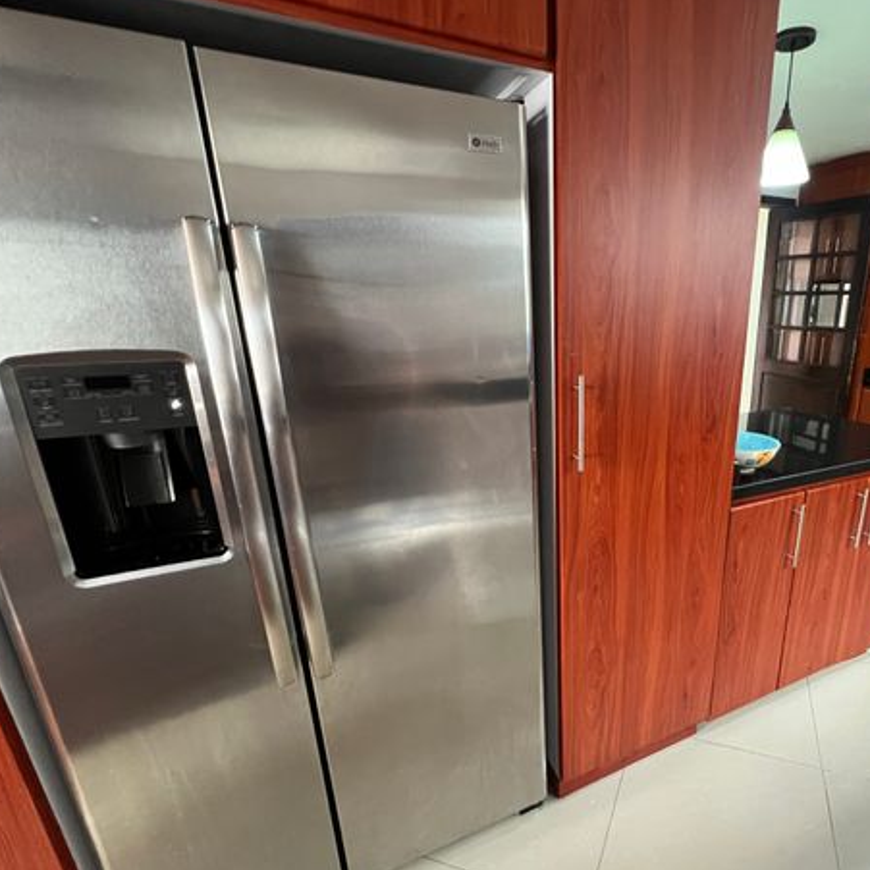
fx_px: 483
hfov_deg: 81.0
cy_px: 465
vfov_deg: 83.8
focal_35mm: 17
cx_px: 584
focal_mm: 1.57
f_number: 1.8
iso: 800
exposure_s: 1/60
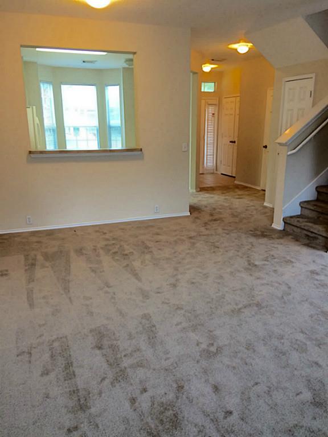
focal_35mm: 29
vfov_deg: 61.7
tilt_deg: -16.2
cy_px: 218
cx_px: 164
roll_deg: +0.7
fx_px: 366
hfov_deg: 48.2
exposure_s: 1/33
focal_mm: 4.15
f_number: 2.2
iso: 125
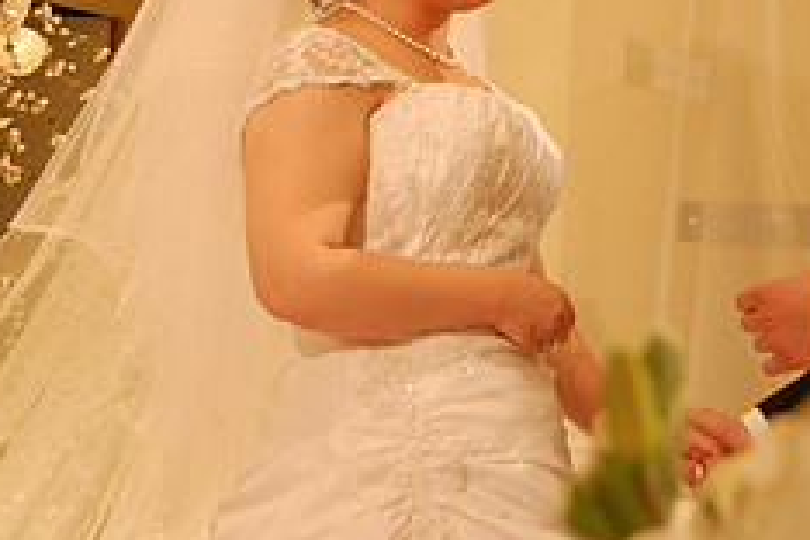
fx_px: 2593
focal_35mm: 115
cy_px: 80
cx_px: 530
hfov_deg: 17.7
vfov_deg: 11.8
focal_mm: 31
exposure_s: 1/30
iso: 800
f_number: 4.5
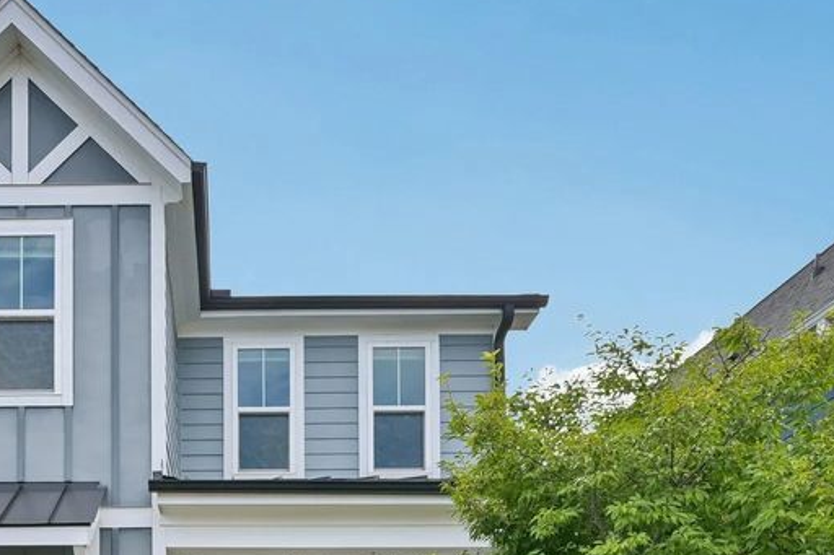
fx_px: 741
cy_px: 507
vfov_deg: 38.1
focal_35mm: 32
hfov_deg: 53.8
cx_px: 138
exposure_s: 1/200
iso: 100
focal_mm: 16
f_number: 8
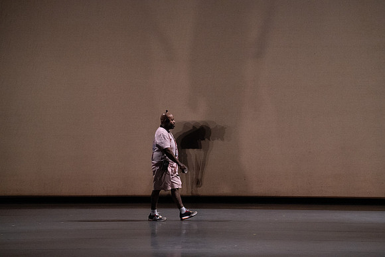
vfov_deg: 7.5
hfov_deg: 11.3
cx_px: 192
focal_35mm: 182
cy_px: 128
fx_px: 1947
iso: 12800
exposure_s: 1/500
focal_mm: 182
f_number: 6.3
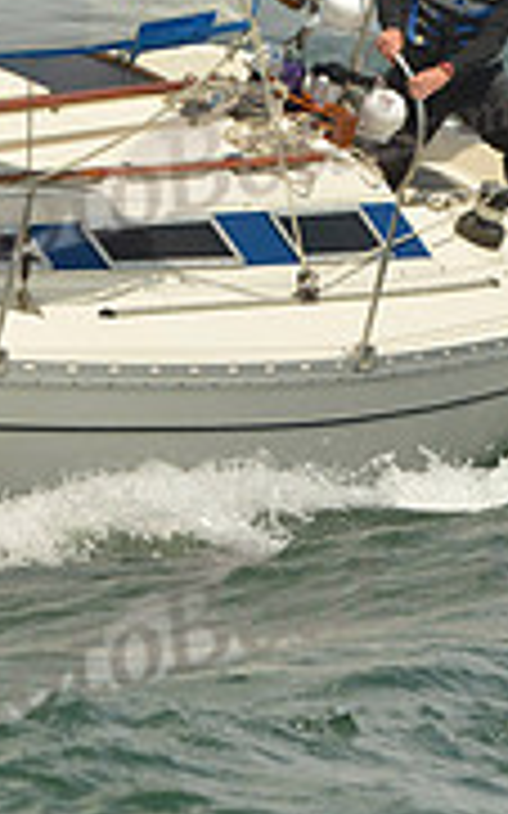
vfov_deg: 5.3
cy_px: 7
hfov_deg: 3.3
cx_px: -351
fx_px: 8823
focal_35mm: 398
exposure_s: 1/1250
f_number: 8
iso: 200
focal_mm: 122
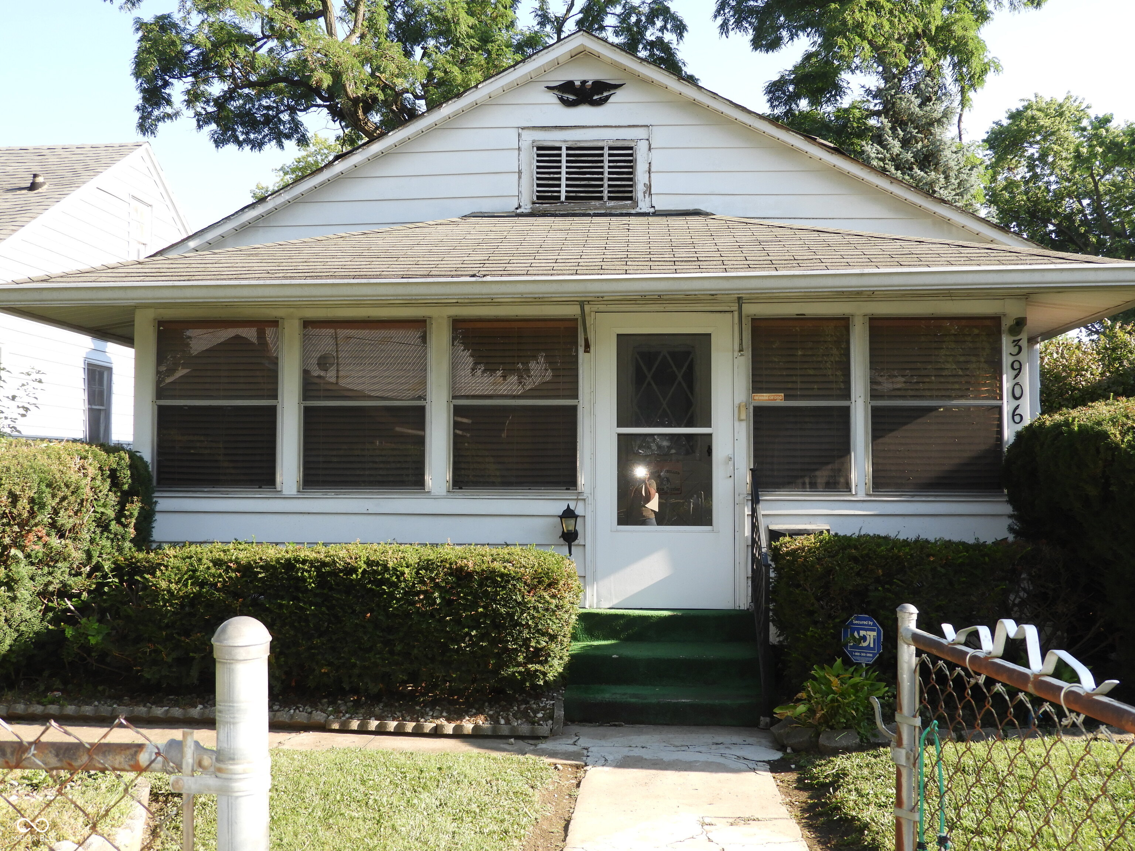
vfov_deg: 40.7
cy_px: 426
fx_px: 1148
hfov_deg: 52.6
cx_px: 568
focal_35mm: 35
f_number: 3.8
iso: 100
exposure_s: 1/250
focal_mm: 6.3
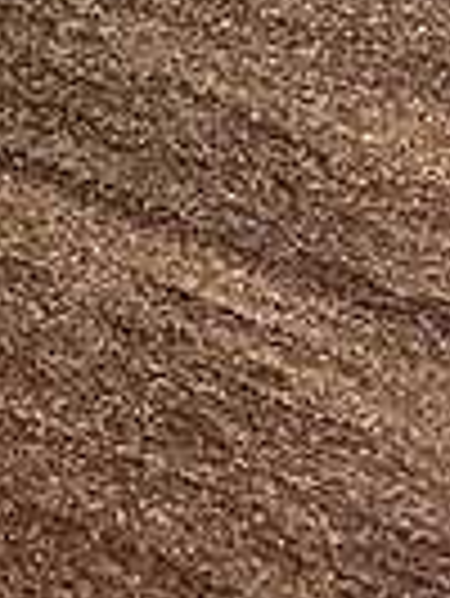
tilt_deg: -76.9
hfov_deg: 8.6
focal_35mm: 168
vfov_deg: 11.0
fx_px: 2907
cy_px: -468
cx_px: -243
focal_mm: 3.3
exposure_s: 1/60
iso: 160
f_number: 2.4
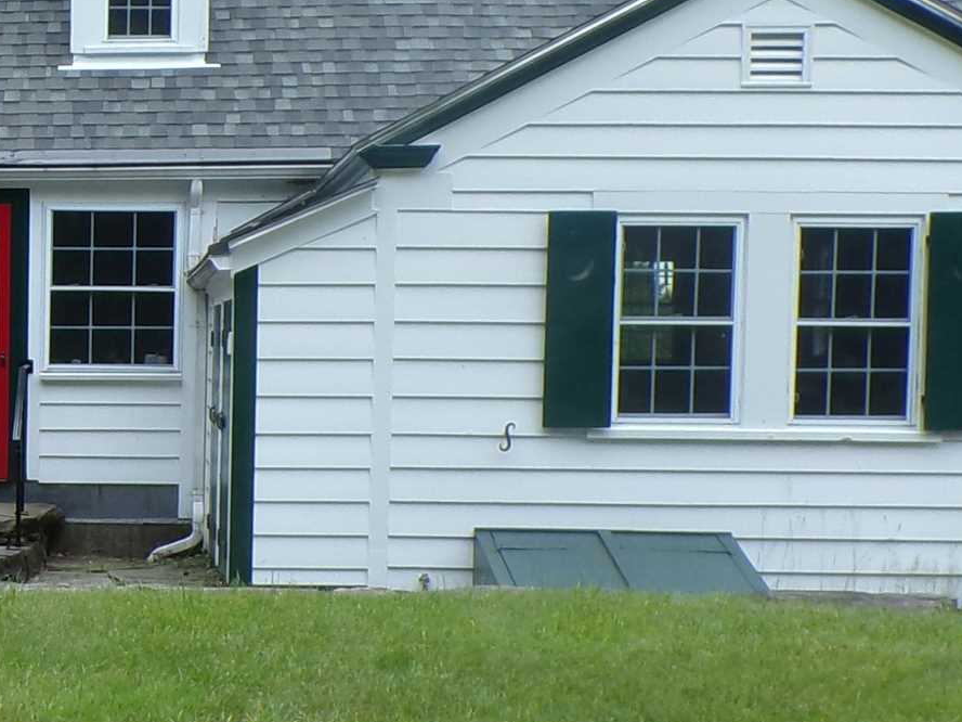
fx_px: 2307
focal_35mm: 83
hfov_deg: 22.3
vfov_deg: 17.6
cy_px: 565
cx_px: -82
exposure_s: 1/105
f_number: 4.4
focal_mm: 4.3
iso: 100
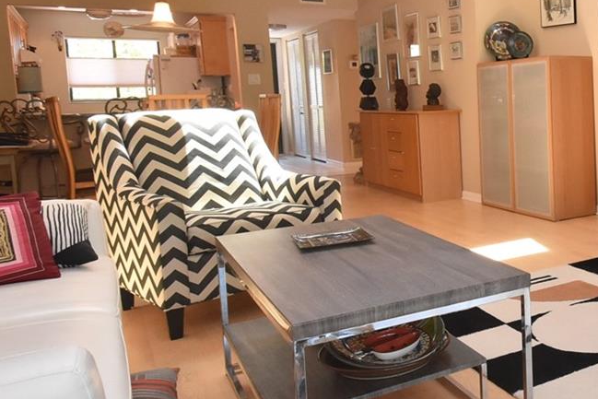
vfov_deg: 35.5
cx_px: 633
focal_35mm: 37
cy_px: 126
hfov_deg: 42.6
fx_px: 615
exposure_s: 1/60
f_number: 7.1
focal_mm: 10
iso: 1600
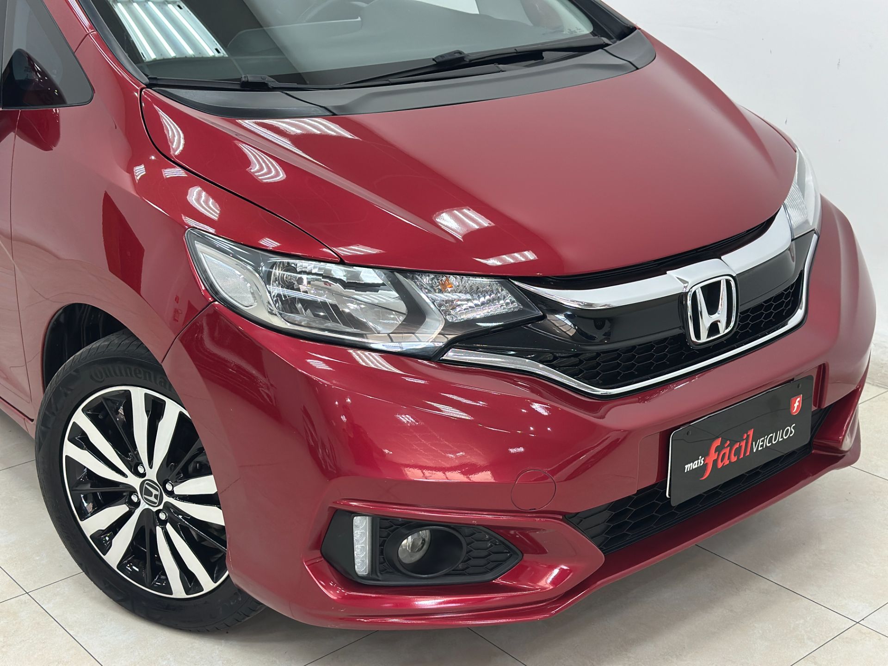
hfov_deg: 39.7
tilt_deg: -19.5
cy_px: 333
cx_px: 444
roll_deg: +0.0
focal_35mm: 48
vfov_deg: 30.3
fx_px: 1231
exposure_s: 1/120
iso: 200
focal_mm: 6.86
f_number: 1.78
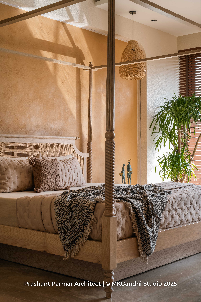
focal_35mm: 50
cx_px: 100
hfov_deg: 27.0
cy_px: 151
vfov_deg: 39.6
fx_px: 419
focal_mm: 50
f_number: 11
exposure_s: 1/1.25
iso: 160
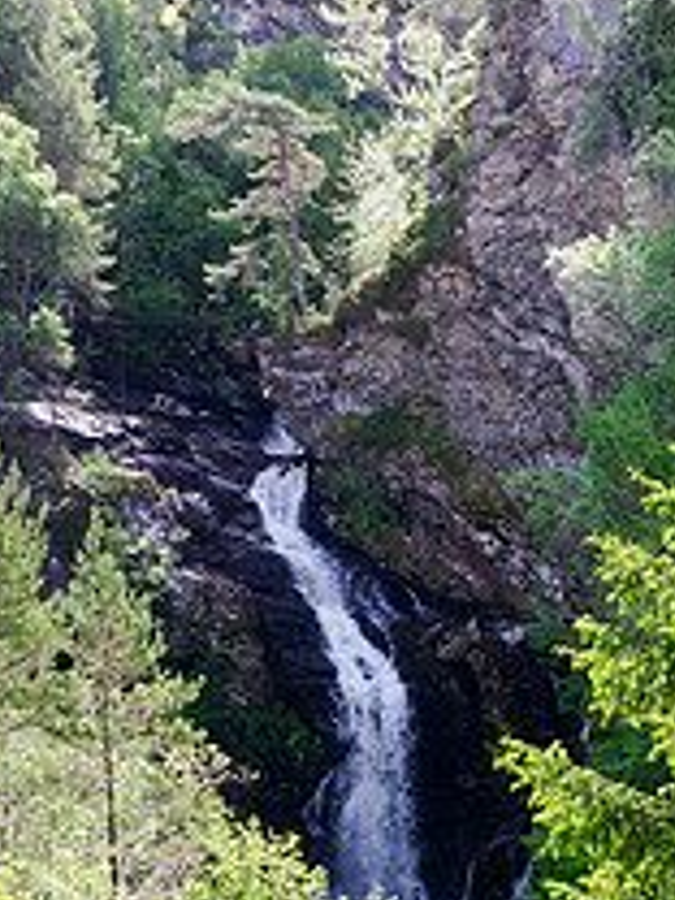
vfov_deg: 24.2
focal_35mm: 78
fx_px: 2028
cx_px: 534
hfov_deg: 18.7
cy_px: 848
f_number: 5.6
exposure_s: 1/50
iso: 400
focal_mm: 18
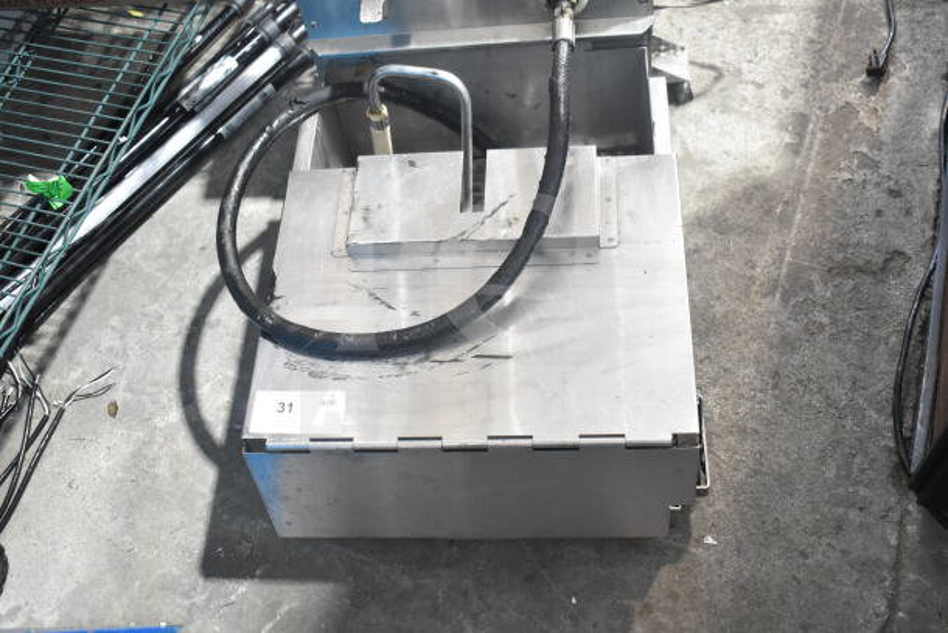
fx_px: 1067
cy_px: 316
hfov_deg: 47.9
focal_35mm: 40
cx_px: 474
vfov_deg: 33.0
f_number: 4
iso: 2000
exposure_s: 1/40
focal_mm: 27
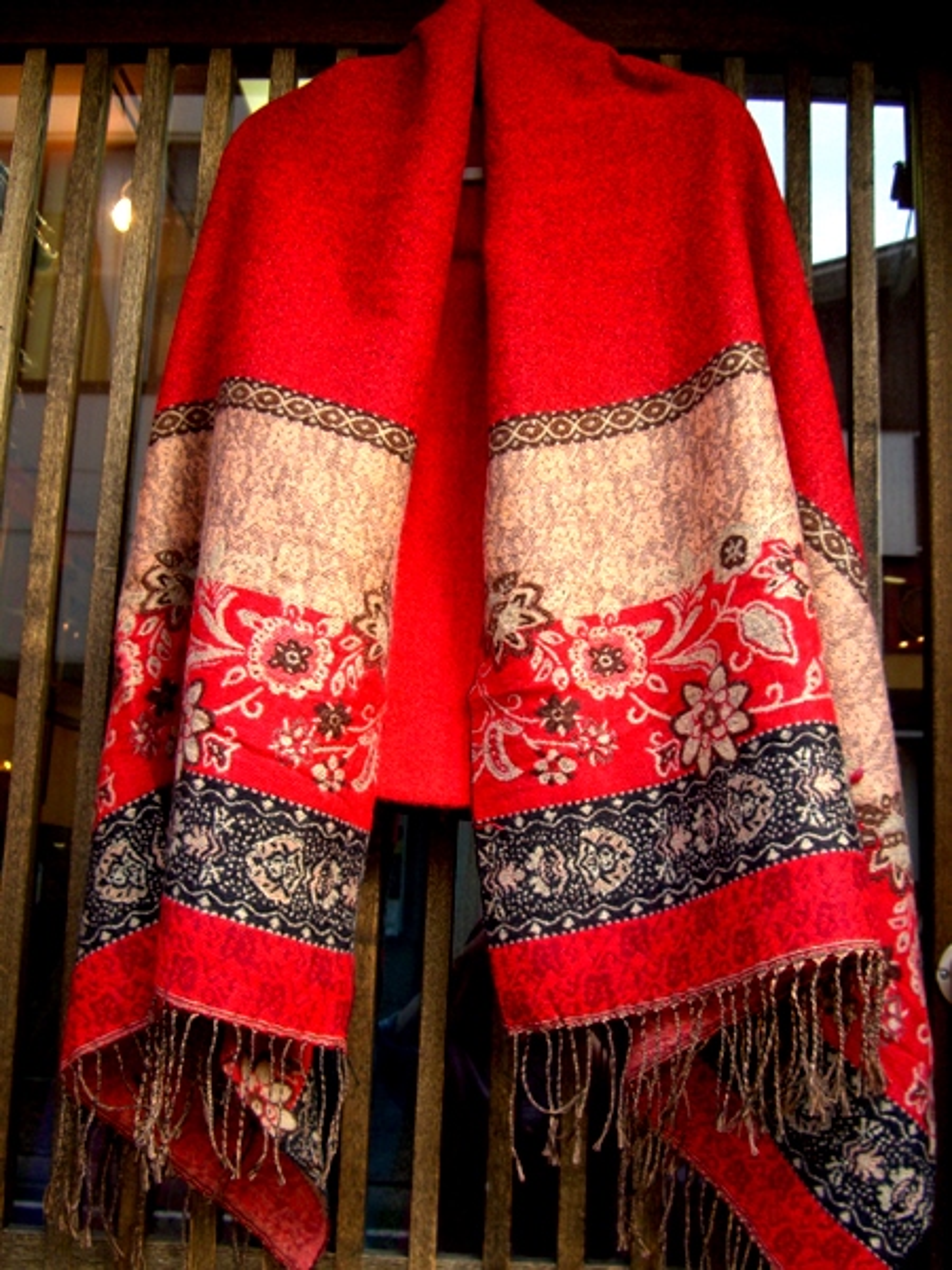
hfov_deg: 37.7
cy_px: 635
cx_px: 476
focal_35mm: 38
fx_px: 1393
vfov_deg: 49.0
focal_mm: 7.9
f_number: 2.8
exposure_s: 1/80
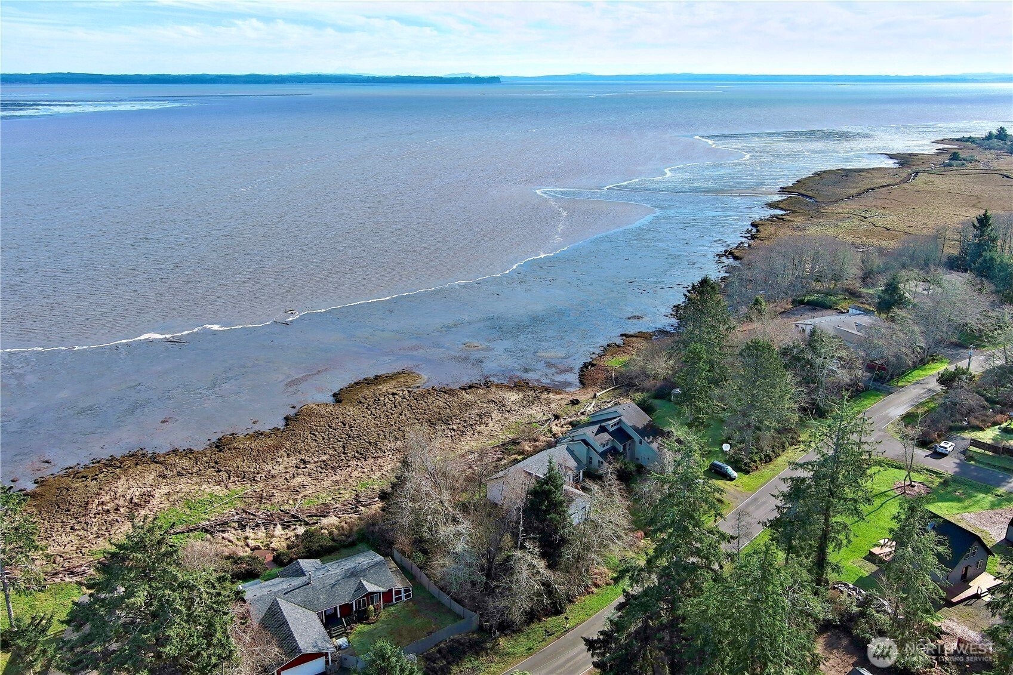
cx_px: 506
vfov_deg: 45.0
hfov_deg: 63.7
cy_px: 338
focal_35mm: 29
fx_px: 816
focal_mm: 10.57
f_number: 2.8
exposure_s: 1/1029
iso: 100
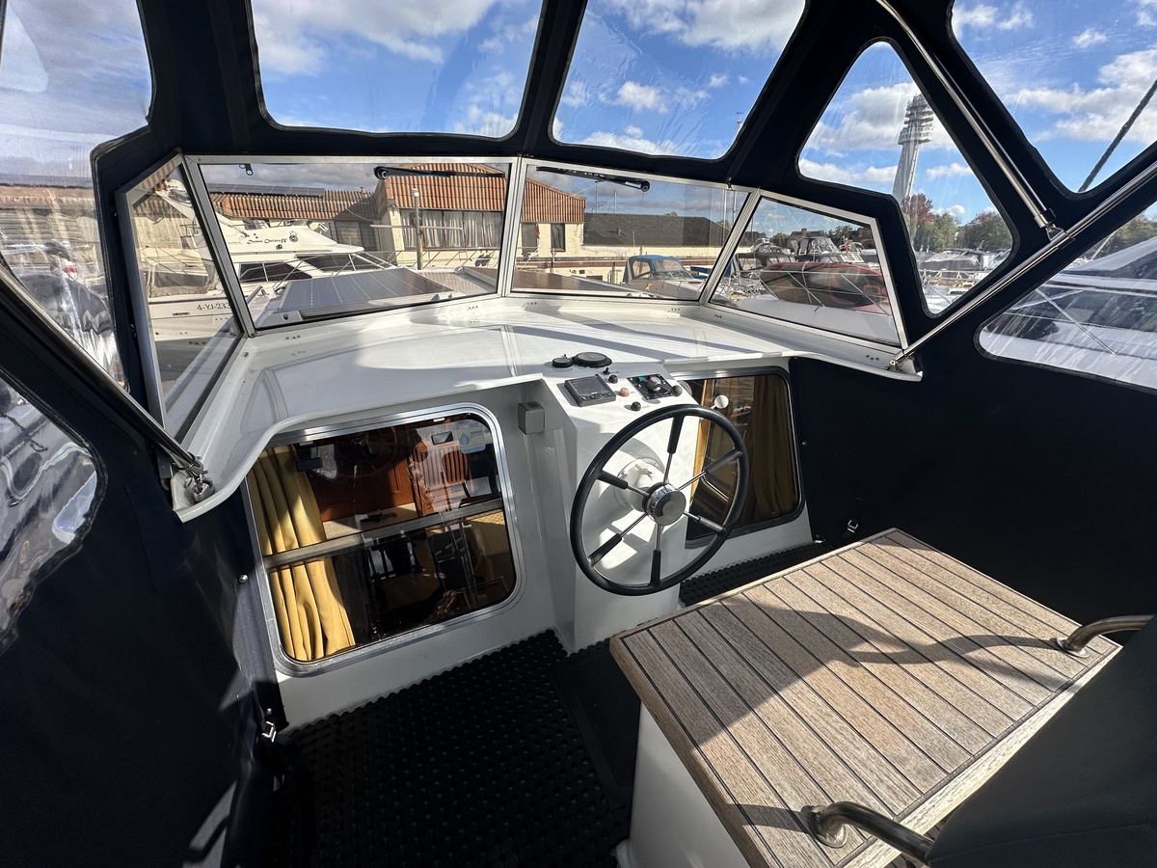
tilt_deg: -21.6
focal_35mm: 14
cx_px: 578
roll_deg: +0.7
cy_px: 434
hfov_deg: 102.1
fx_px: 468
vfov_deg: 85.7
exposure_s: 1/1715
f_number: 2.2
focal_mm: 2.22
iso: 40
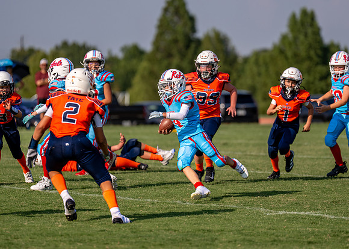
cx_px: 193
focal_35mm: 264
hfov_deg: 7.6
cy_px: 114
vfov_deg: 5.4
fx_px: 2620
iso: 160
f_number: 2.8
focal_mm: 200
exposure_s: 1/4000
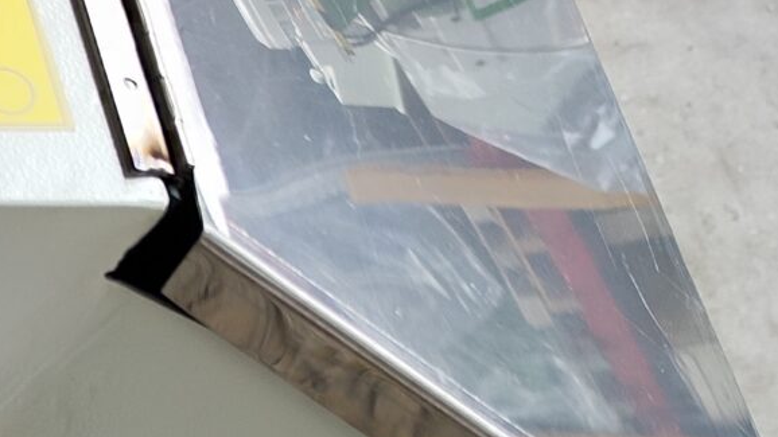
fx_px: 2290
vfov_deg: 10.4
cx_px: -634
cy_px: 750
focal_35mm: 111
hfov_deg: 16.2
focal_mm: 7.01
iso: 146
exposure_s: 1/100
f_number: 1.69
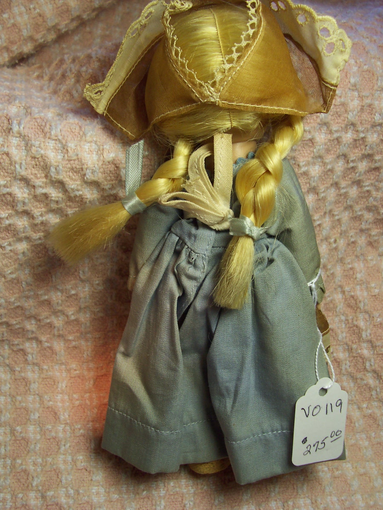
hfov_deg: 38.7
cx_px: 192
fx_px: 546
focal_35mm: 37
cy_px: 255
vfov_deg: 50.1
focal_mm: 5.6
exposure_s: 1/90
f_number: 2.8
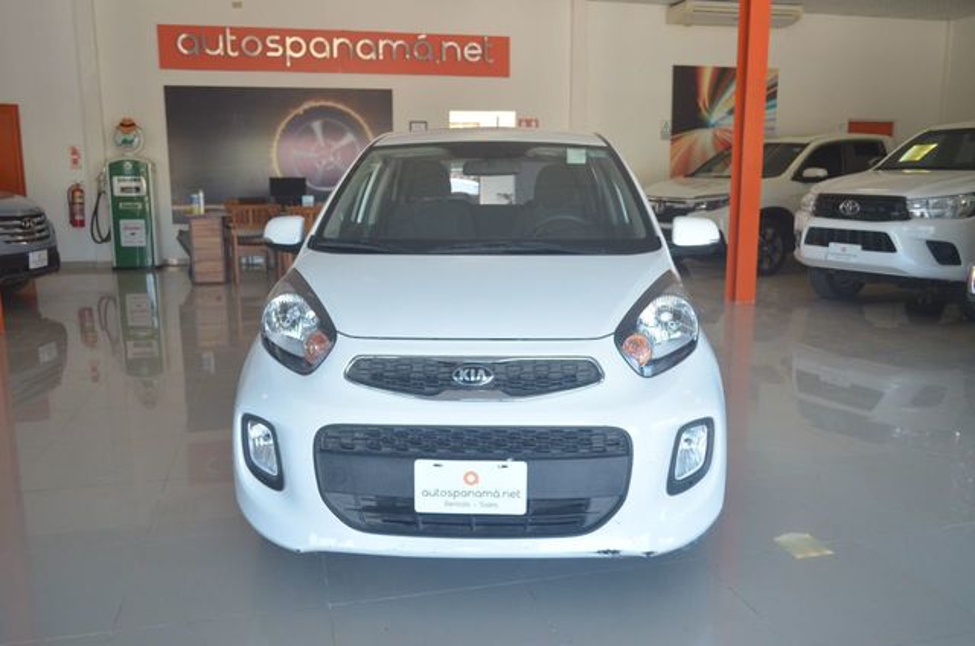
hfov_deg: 62.0
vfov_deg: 43.4
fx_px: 811
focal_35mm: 30
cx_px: 488
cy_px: 323
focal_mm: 20
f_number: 3.8
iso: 500
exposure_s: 1/125
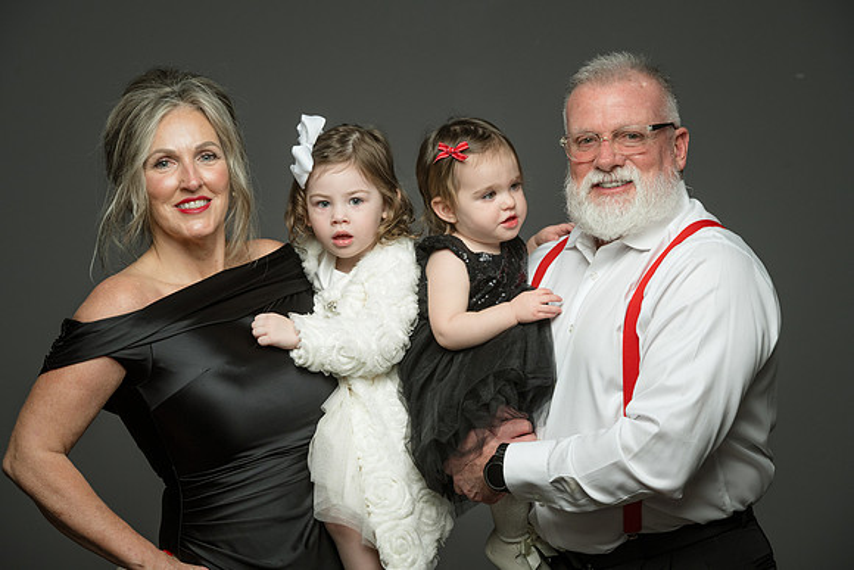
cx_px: 427
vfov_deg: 9.8
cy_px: 285
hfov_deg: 14.7
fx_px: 3322
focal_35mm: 140
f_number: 9
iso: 400
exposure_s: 1/160
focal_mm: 140
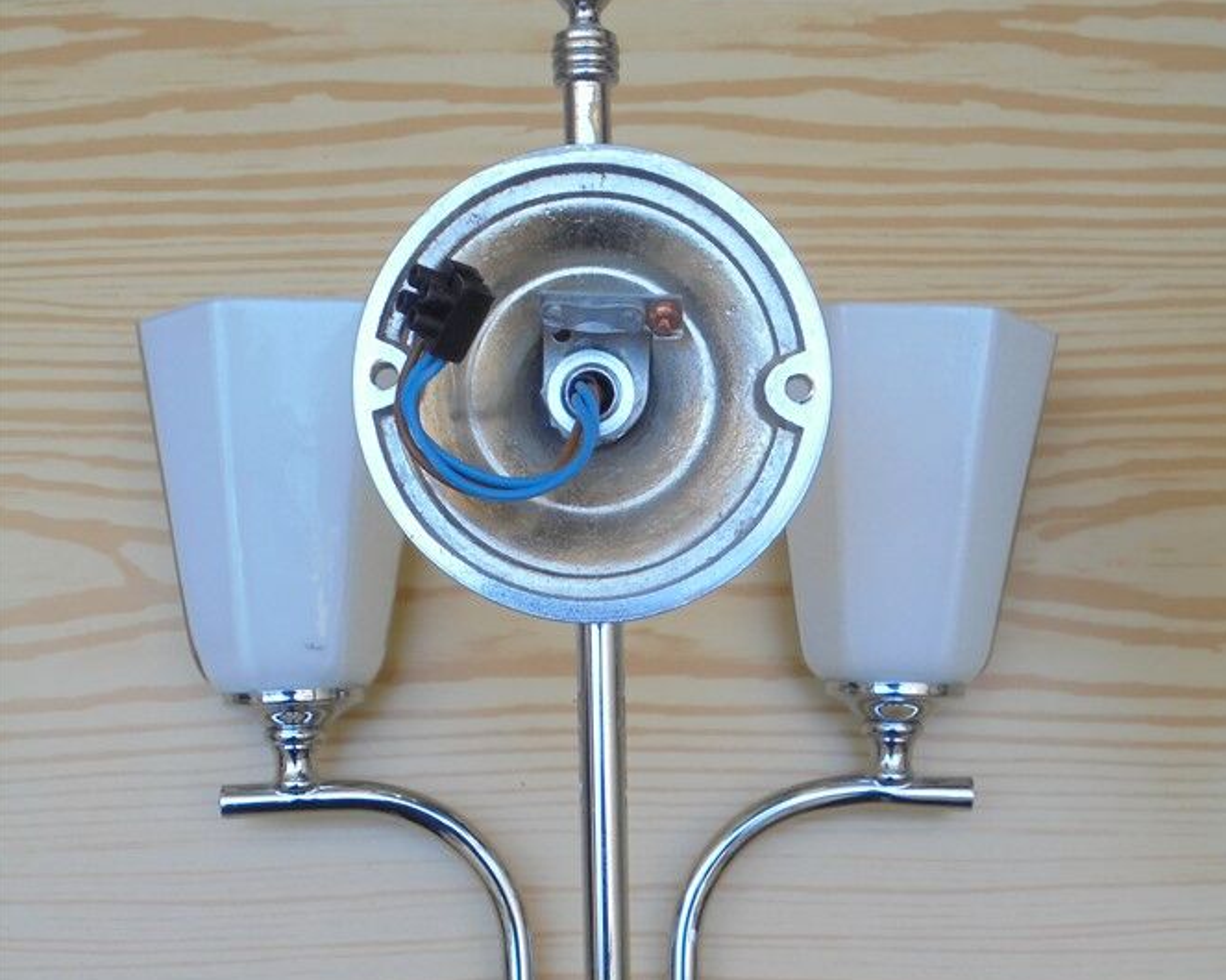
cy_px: 729
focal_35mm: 57
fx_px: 2068
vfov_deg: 26.3
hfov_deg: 33.0
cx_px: 619
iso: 160
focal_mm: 7.8
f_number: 4.5
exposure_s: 1/30
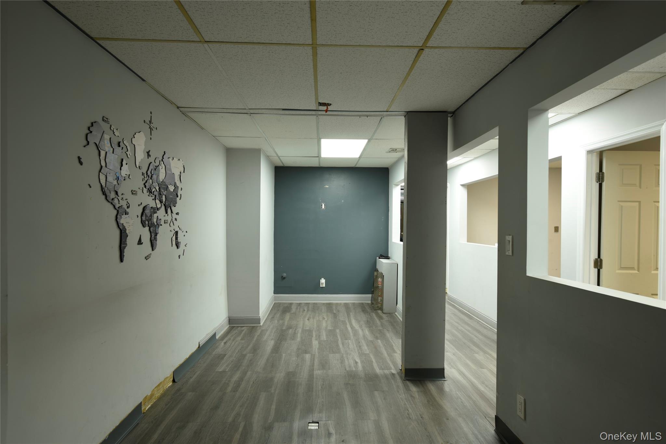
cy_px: 222
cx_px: 333
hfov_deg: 84.0
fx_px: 370
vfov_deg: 61.9
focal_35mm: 20
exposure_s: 1/4
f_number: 7.1
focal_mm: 20
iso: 100
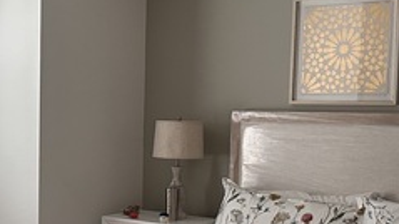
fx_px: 772
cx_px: 74
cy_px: 181
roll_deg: -0.5
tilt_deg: -5.7
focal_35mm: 73
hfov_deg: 28.3
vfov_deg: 16.4
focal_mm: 6.86
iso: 320
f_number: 1.78
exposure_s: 1/60
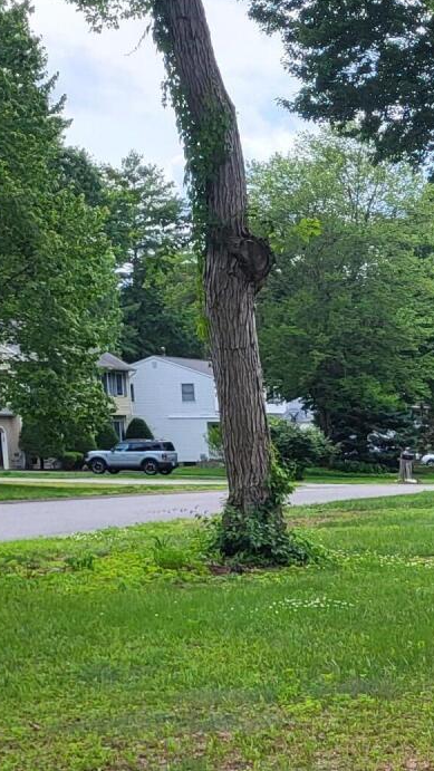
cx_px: 769
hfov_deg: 13.3
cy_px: 727
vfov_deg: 24.9
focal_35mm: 82
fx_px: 1677
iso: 40
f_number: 1.8
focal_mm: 5.4
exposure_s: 1/1114
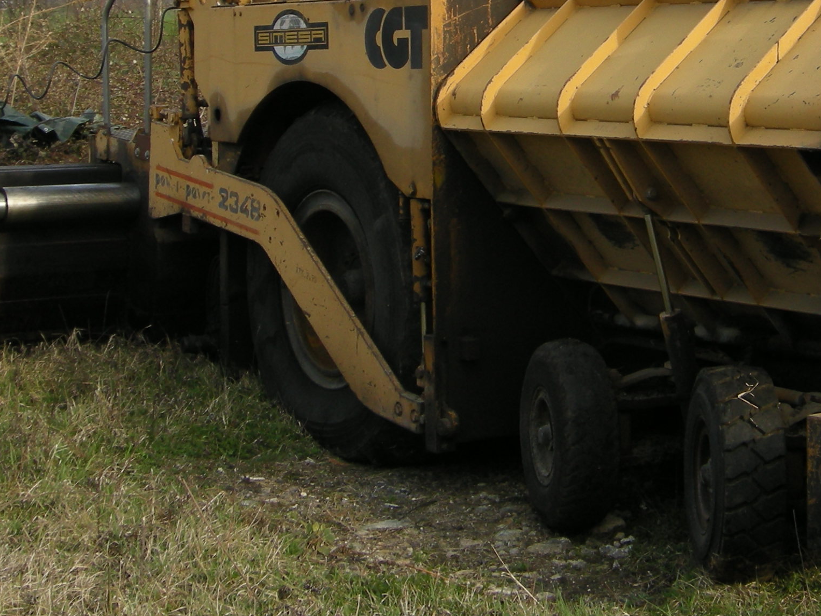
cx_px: 647
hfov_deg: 22.5
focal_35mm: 86
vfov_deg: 16.9
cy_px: 63
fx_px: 2040
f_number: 4.3
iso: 64
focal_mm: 7.5
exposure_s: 1/157
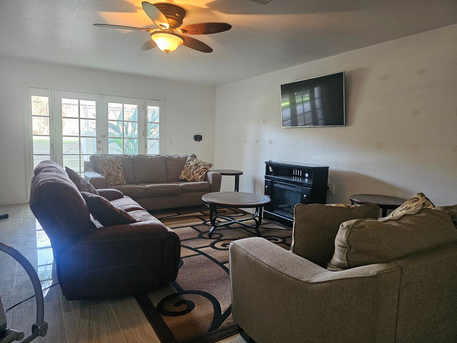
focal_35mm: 23
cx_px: 228
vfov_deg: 58.9
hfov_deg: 73.9
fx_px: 304
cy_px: 172
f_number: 1.7
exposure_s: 1/60
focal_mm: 6.3
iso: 800
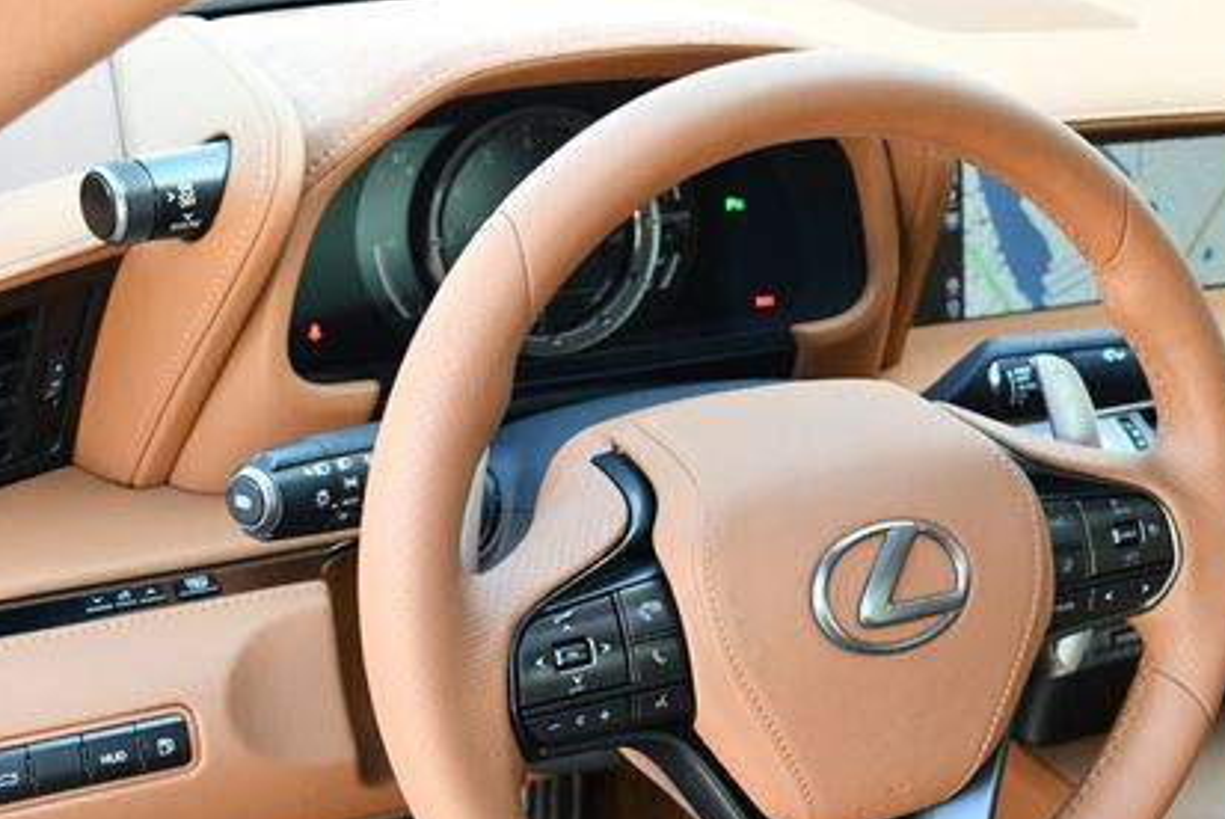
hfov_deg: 31.7
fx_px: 2111
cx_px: 937
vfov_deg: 21.8
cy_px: 585
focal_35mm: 62
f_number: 3.8
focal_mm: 20
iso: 800
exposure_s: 1/200
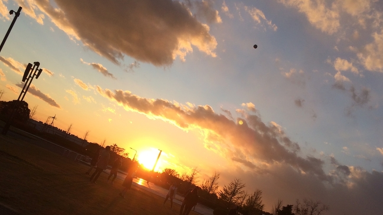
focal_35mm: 43
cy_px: 134
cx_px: 193
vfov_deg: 27.6
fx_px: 437
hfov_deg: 47.4
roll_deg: -21.5
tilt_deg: +4.0
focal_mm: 4.15
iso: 32
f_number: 2.2
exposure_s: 1/1325
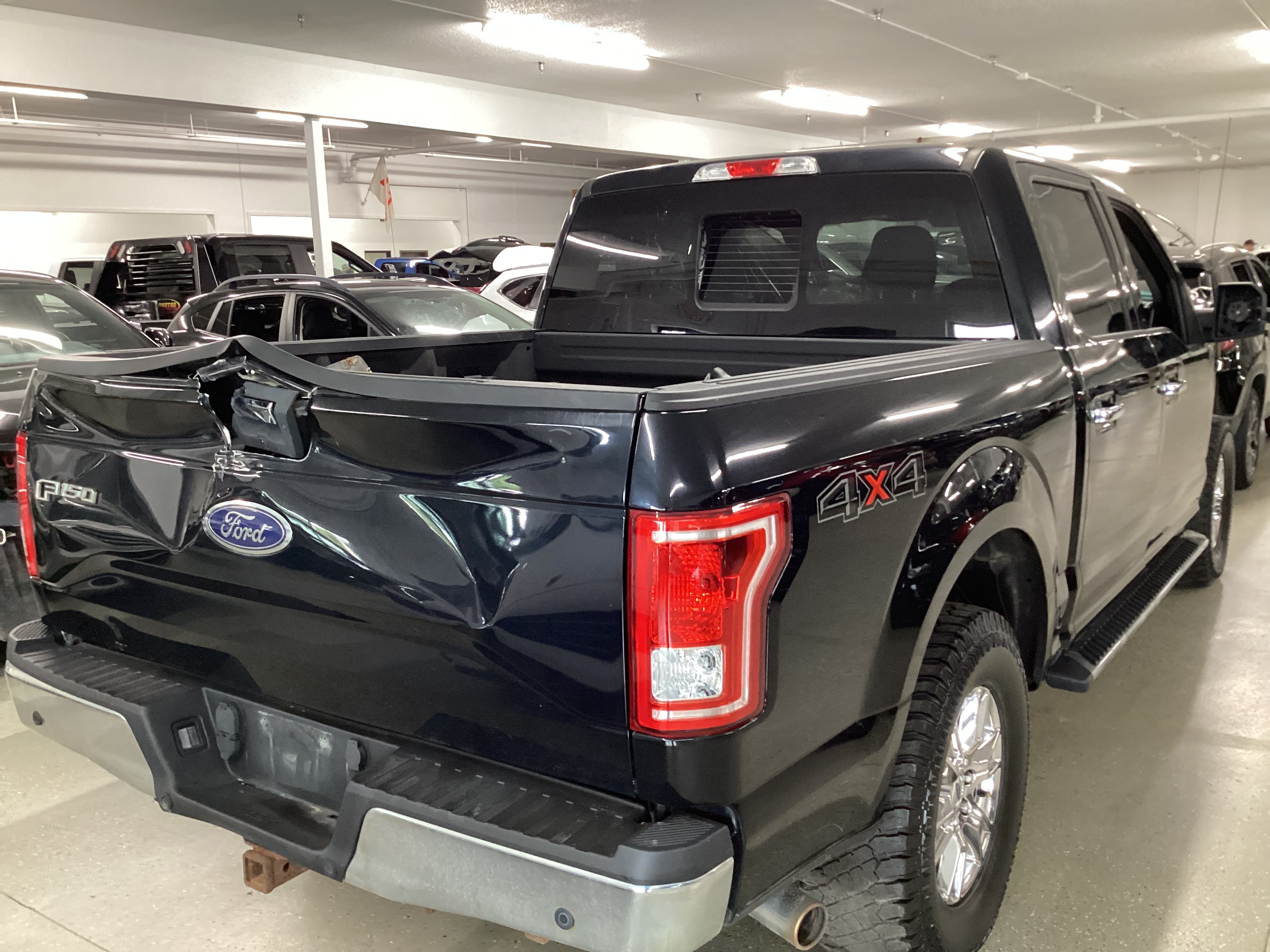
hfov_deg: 58.4
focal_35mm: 31
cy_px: 476
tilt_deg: -11.5
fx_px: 1137
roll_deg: +0.4
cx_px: 635
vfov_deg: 45.4
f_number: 2.4
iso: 320
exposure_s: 1/40
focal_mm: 3.3
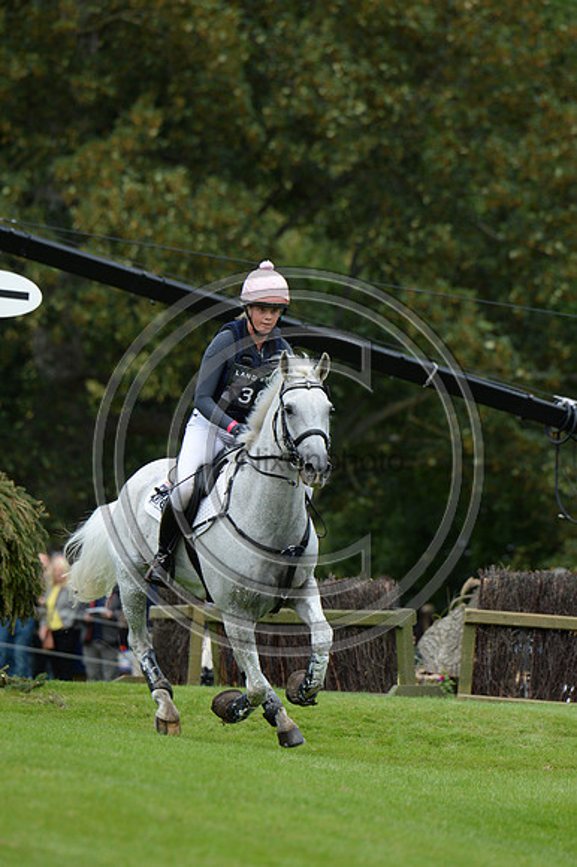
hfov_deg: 3.4
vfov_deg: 5.2
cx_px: 288
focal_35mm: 400
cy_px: 434
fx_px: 9627
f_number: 8
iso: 1000
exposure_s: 1/1000
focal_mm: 400
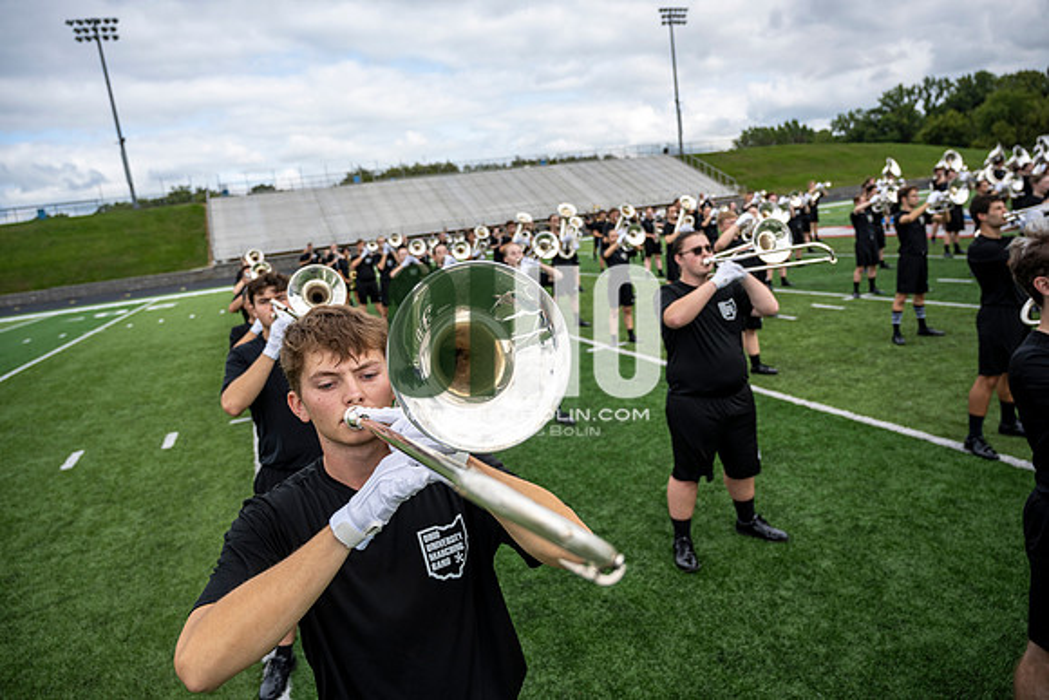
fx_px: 699
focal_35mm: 24
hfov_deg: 73.7
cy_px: 350
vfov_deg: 53.2
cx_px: 524
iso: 160
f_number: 4
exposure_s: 1/800
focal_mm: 24
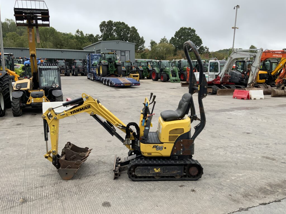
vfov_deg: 48.2
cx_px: 143
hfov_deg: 61.7
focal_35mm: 29
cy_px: 107
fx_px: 240
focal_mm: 3
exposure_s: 1/435
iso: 16
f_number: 1.8
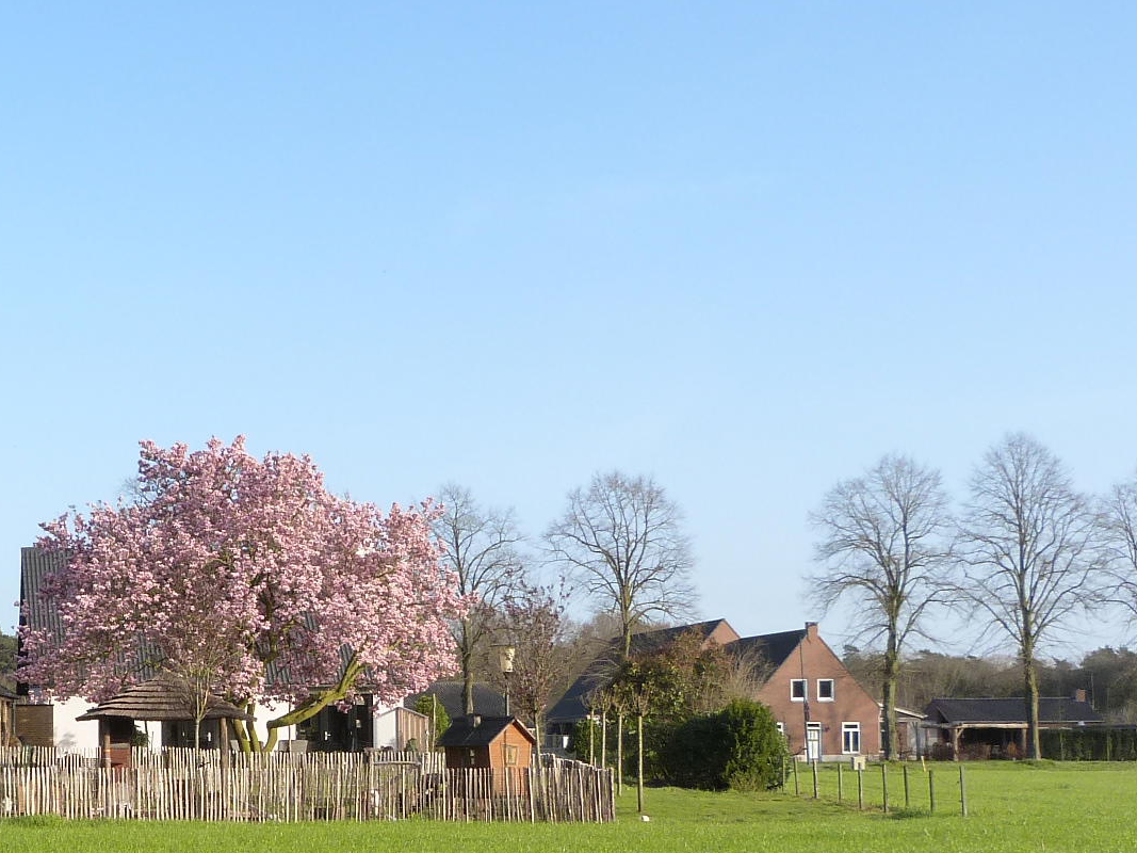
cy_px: 722
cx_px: 207
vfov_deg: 23.9
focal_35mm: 60
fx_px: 1971
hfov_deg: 31.3
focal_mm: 4.5
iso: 125
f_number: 4
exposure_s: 1/250
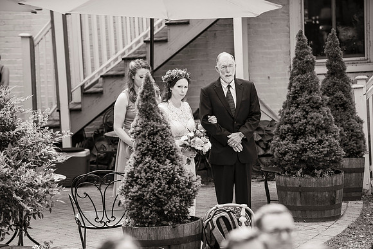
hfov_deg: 10.3
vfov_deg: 6.9
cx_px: 186
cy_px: 124
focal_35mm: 200
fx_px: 2073
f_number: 3.5
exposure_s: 1/2000
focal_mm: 200
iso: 640
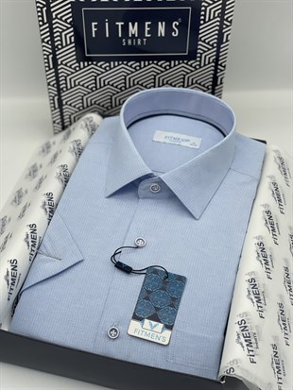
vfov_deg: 36.8
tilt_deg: -43.2
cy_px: 195
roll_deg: -0.3
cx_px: 146
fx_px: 587
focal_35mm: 52
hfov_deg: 28.0
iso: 32
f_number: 2
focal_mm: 6
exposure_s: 1/296
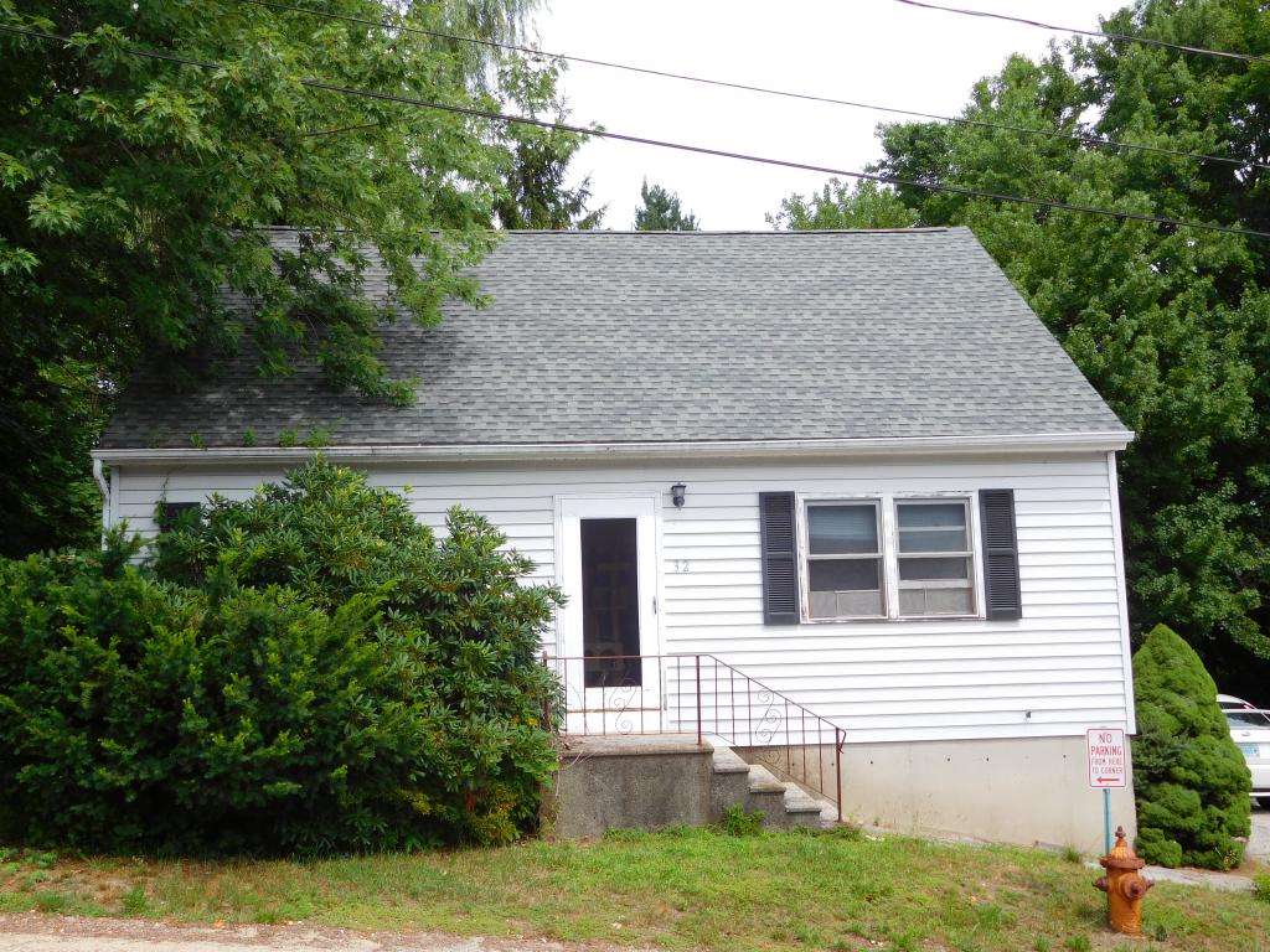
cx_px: 635
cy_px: 476
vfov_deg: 40.7
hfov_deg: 52.6
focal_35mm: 35
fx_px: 1284
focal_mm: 6.2
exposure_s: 1/500
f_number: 3.8
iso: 125
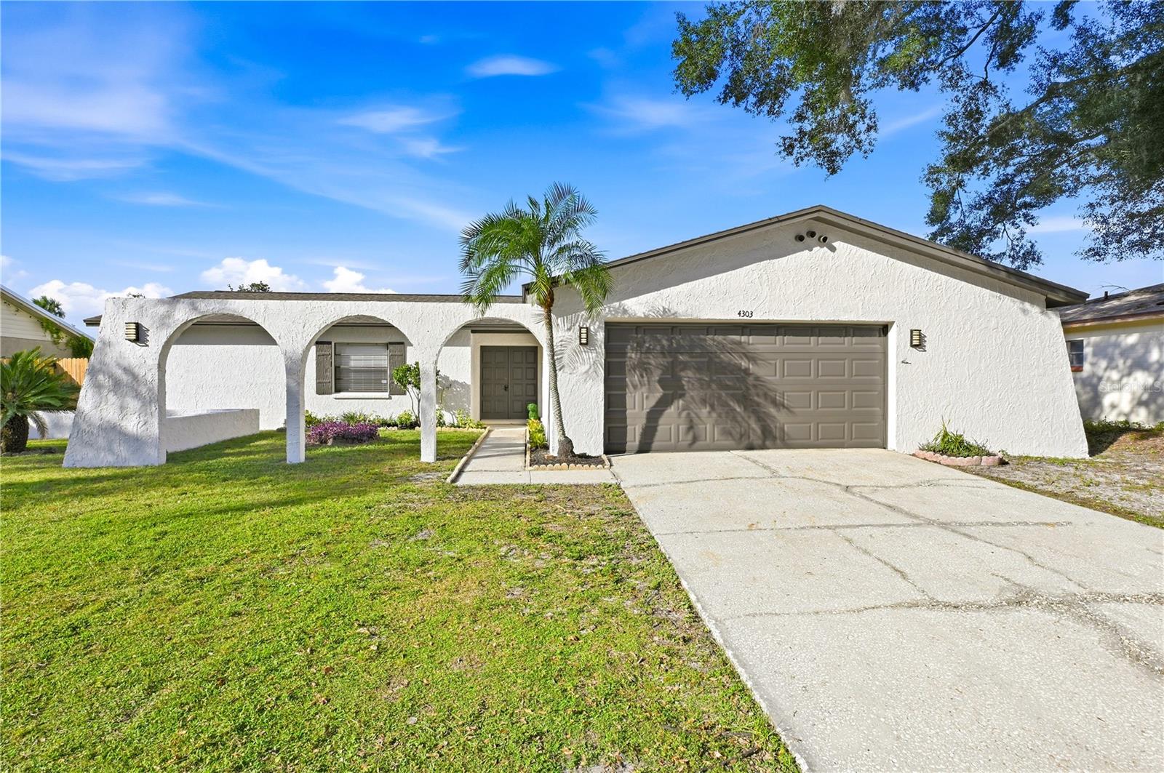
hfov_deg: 88.5
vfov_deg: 65.8
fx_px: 597
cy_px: 386
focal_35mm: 18
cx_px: 582
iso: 125
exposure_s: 1/60
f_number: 16
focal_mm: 18.5
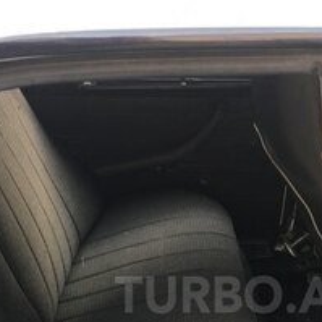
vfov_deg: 26.0
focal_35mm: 64
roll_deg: -4.0
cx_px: 239
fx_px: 674
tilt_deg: -35.8
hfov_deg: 26.6
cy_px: 294
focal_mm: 4.15
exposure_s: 1/33
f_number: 2.2
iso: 25
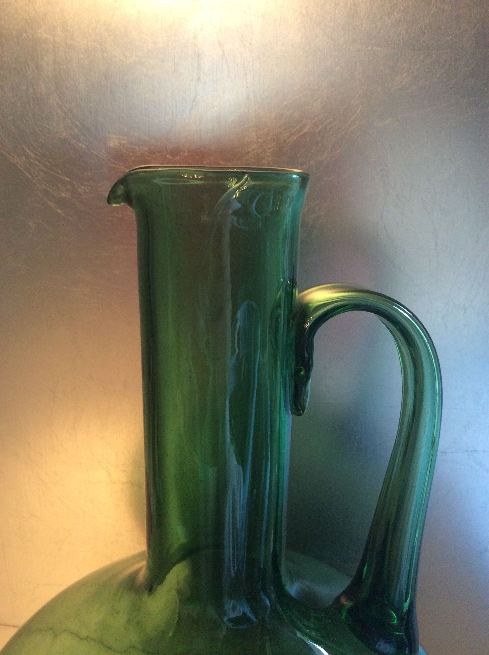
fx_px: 604
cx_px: 244
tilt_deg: -16.7
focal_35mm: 32
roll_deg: +0.1
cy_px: 328
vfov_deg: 56.9
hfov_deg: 44.1
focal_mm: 3.3
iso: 200
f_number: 2.4
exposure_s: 1/25
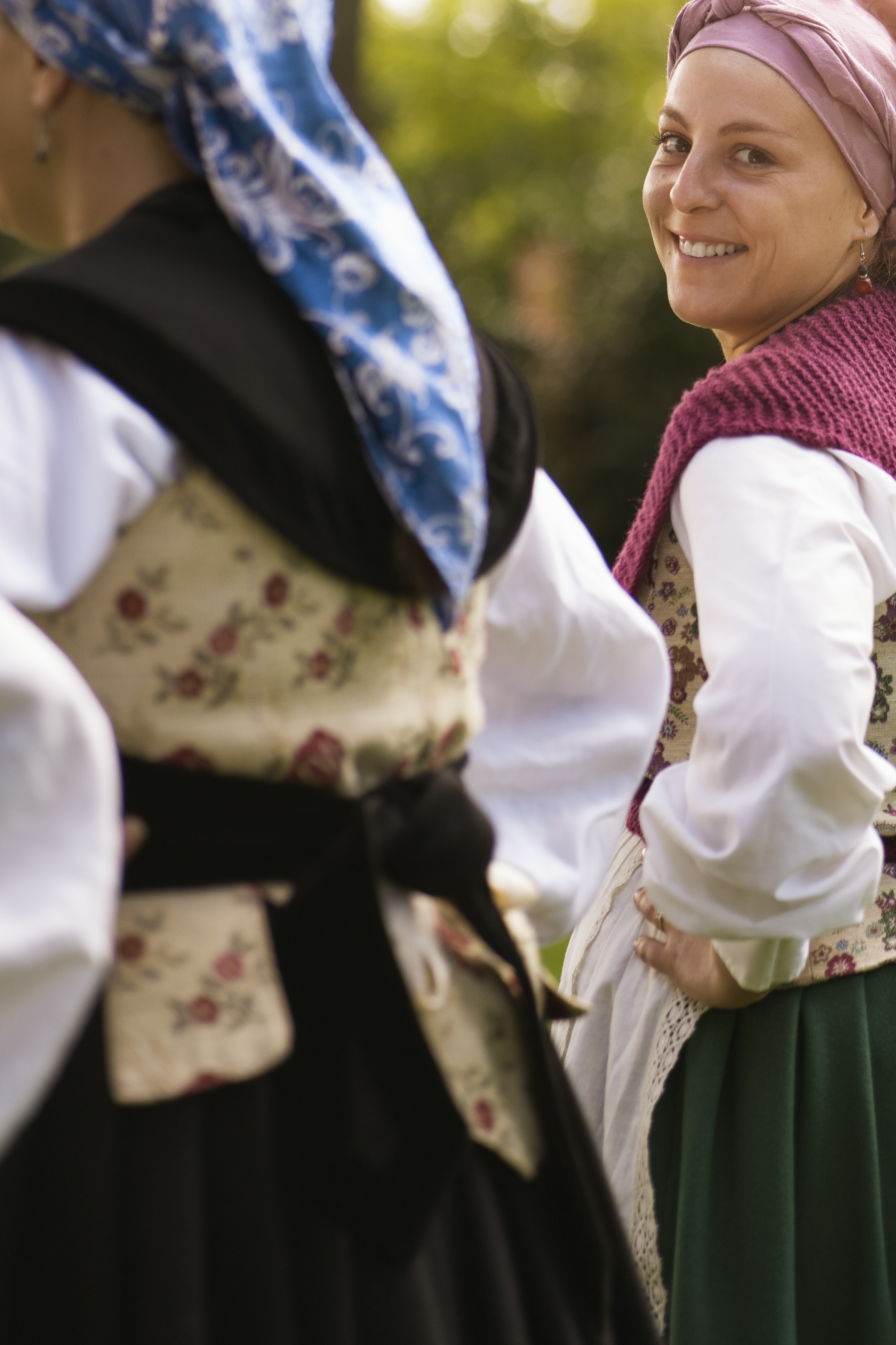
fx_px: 5300
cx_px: 792
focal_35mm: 142
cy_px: 108
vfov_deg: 14.3
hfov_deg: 9.6
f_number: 2.2
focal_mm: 75
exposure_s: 1/800
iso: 400
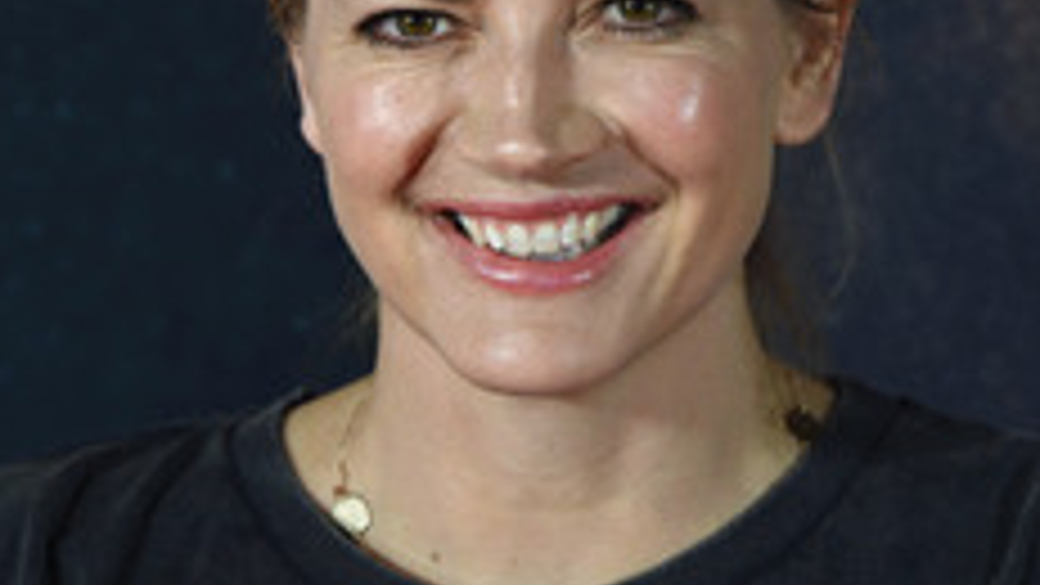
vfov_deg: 3.0
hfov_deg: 5.3
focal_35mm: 408
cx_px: 561
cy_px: 180
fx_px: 11253
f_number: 6.3
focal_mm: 200
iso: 1250
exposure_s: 1/100
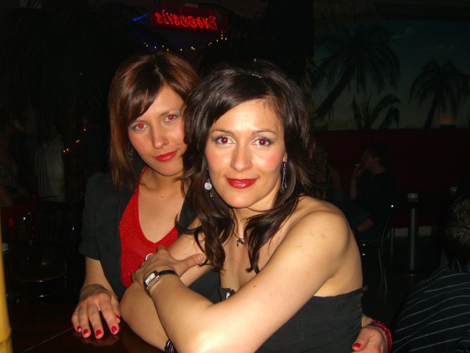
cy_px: 176
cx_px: 235
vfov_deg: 37.7
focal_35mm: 38
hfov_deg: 49.0
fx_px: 516
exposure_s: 1/60
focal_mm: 7.9
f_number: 2.8
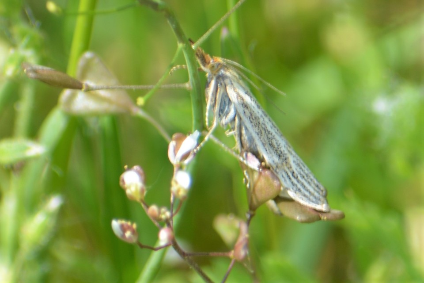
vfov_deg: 3.1
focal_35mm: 450
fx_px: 5300
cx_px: 212
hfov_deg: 4.6
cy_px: 142
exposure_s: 1/125
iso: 100
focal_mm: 300
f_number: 8
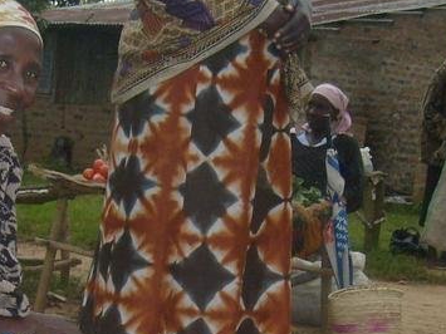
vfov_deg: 14.2
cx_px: 237
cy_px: 392
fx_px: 1301
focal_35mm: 101
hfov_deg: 19.5
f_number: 2.8
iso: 100
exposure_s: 1/45
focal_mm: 5.8
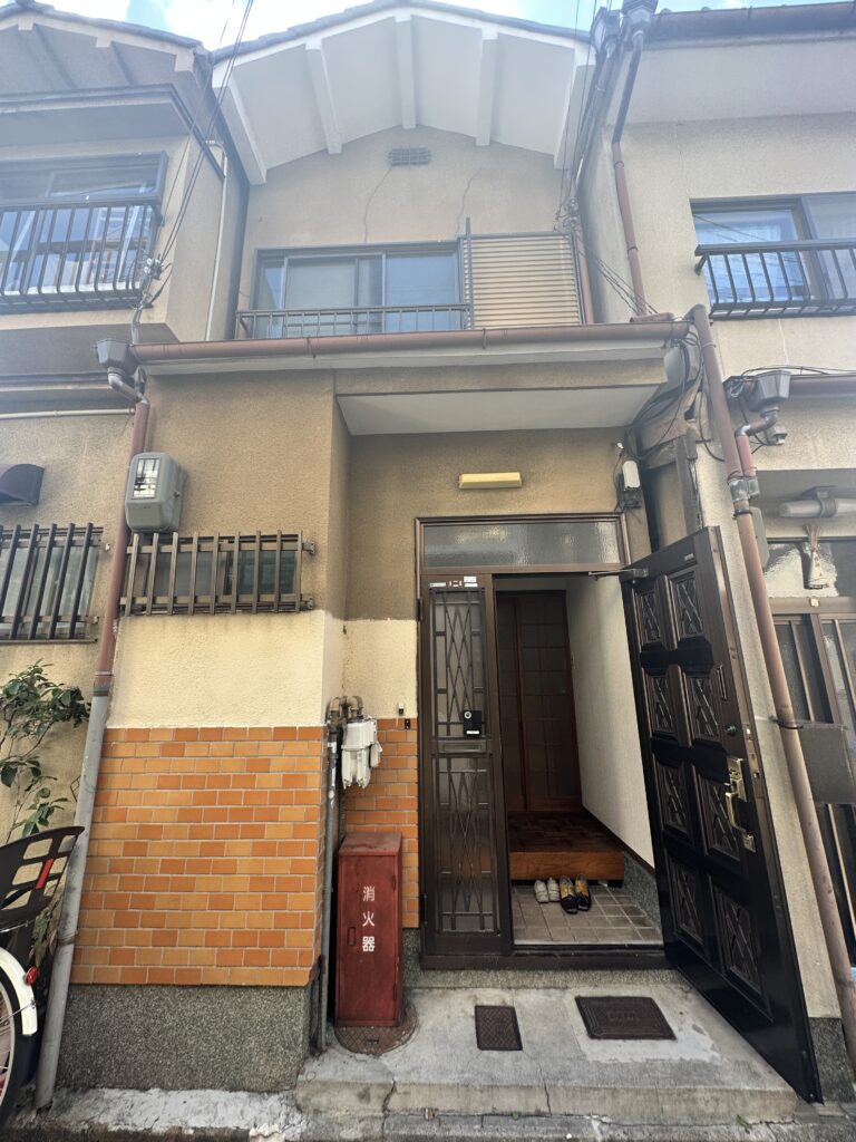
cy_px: 571
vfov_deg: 102.1
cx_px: 428
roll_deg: +0.9
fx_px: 462
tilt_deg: +12.6
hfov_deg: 85.7
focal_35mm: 14
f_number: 2.2
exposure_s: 1/99
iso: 50
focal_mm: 2.22
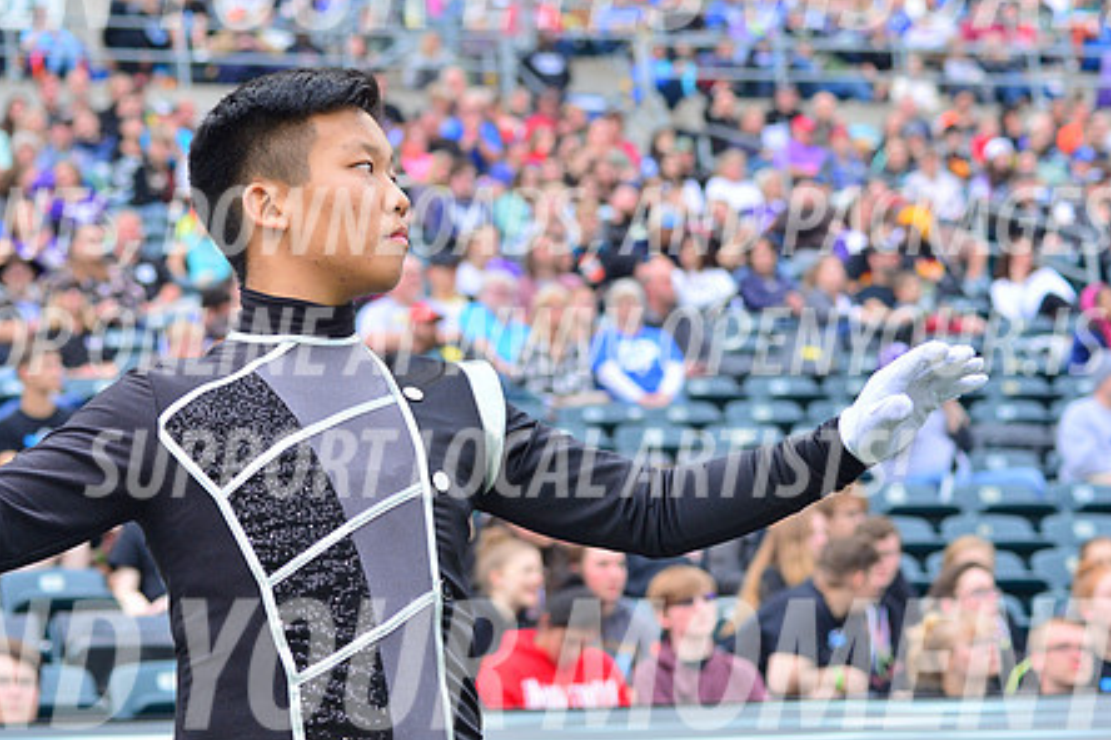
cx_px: 498
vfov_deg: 11.1
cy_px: 332
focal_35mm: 124
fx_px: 3826
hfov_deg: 16.5
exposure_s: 1/320
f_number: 5.6
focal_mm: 95
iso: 400
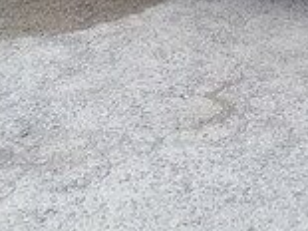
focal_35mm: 132
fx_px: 1174
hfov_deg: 14.8
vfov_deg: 10.4
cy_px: -216
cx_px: 290
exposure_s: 1/106
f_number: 2.2
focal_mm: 3.3
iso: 50
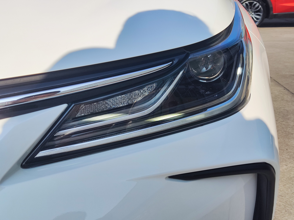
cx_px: 147
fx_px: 297
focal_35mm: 35
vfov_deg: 40.7
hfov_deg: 52.6
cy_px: 110
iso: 50
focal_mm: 4.71
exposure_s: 1/2097
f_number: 1.79
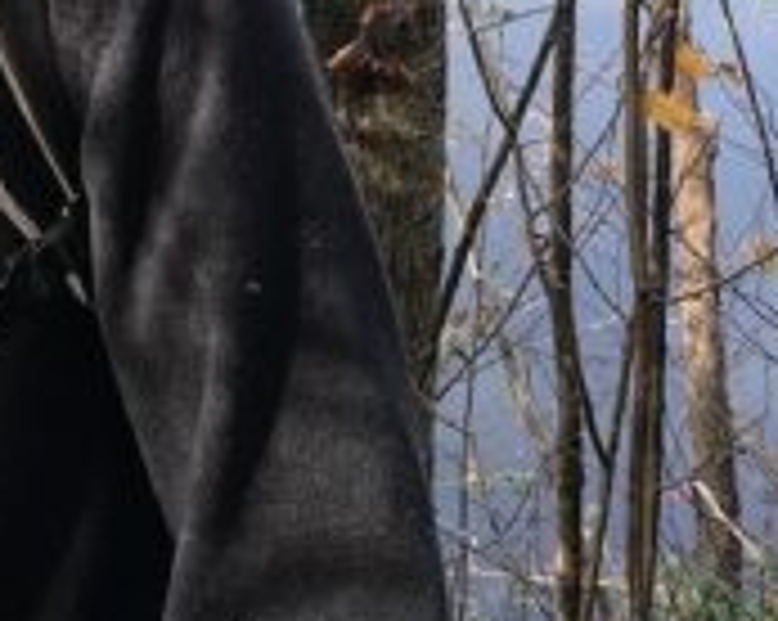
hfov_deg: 15.3
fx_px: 2898
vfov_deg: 11.8
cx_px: 333
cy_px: -216
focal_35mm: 126
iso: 25
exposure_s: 1/126
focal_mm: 4.15
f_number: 2.2
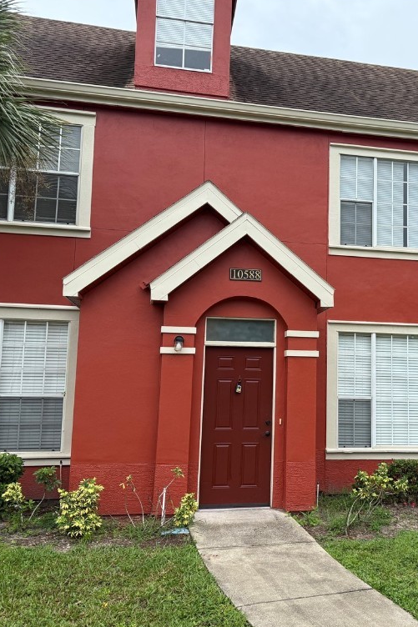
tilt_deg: +7.3
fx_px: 592
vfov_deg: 55.8
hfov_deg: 38.0
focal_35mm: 34
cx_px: 310
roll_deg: -0.8
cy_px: 314
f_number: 1.78
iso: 100
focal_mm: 6.76
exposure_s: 1/2110
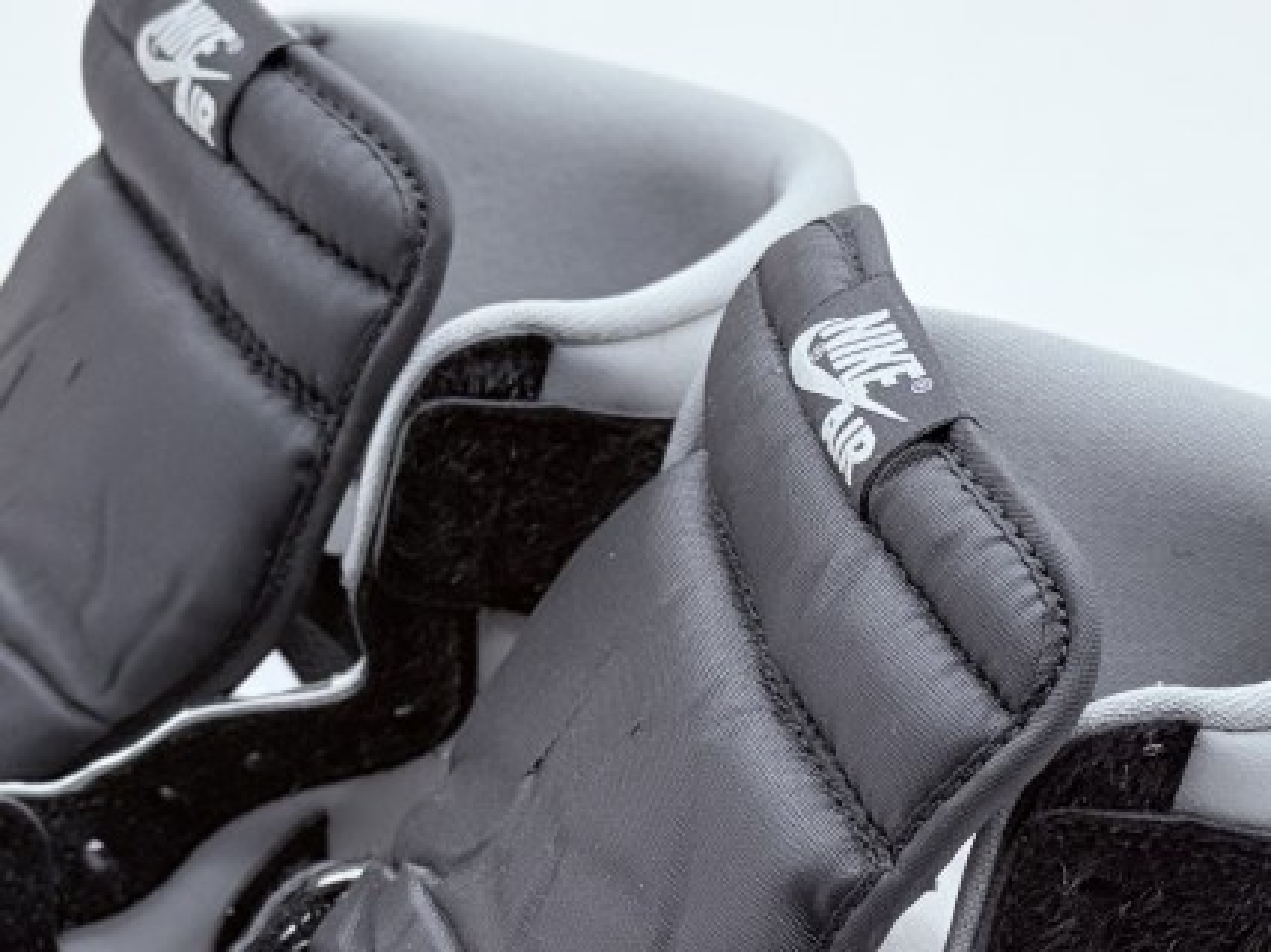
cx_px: 636
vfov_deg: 30.3
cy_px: 476
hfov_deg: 39.7
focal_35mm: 48
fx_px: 1762
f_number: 1.78
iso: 64
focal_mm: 6.76
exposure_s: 1/509
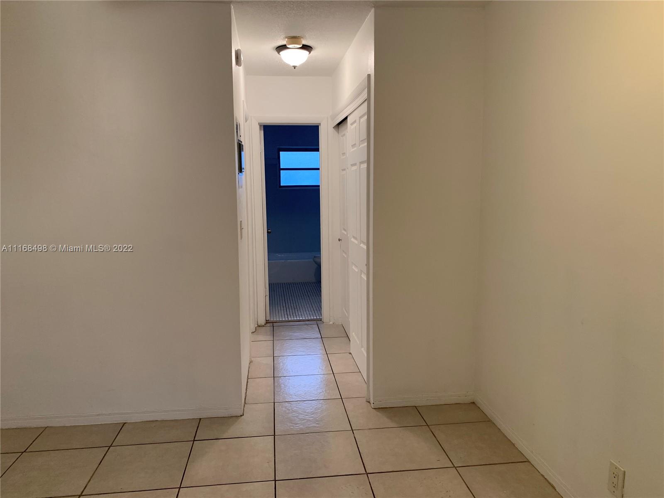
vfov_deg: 53.1
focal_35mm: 26
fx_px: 499
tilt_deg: -6.3
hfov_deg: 67.3
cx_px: 332
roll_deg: +1.0
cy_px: 249
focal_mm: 4.25
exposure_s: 1/60
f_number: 1.8
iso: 80
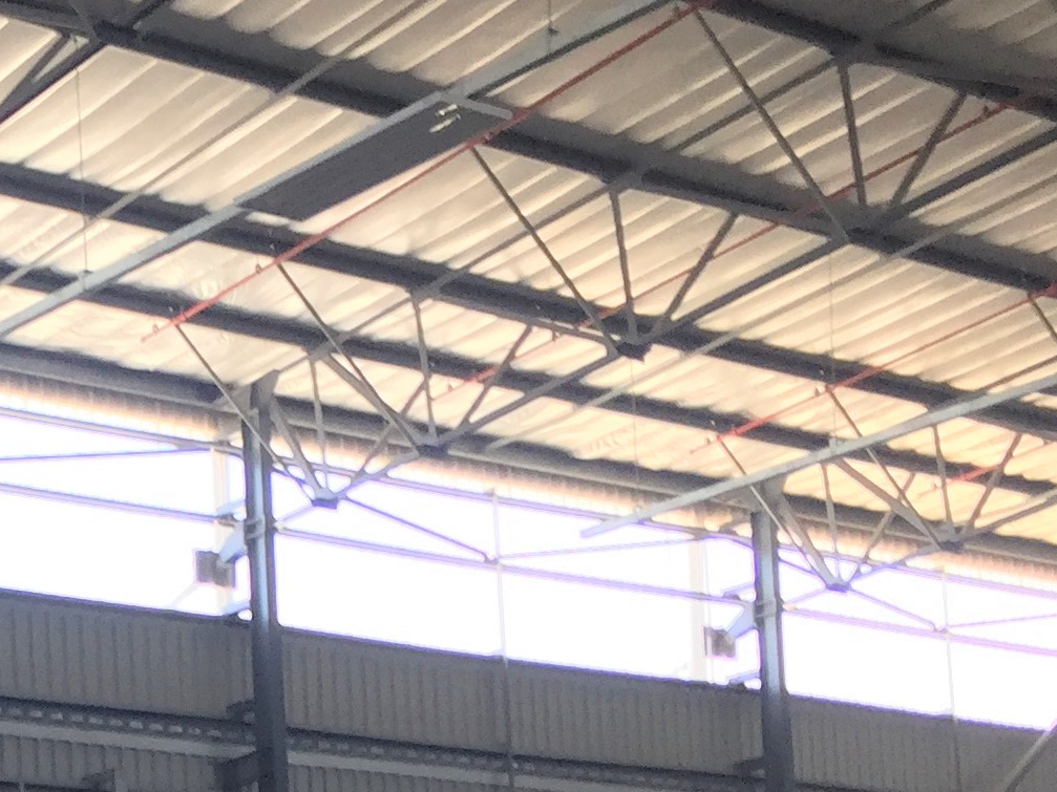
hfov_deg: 19.1
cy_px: 1187
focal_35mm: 94
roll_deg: +3.8
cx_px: -362
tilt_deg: +6.0
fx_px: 2870
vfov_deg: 14.6
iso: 50
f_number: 2.2
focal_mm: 4.15
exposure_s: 1/100
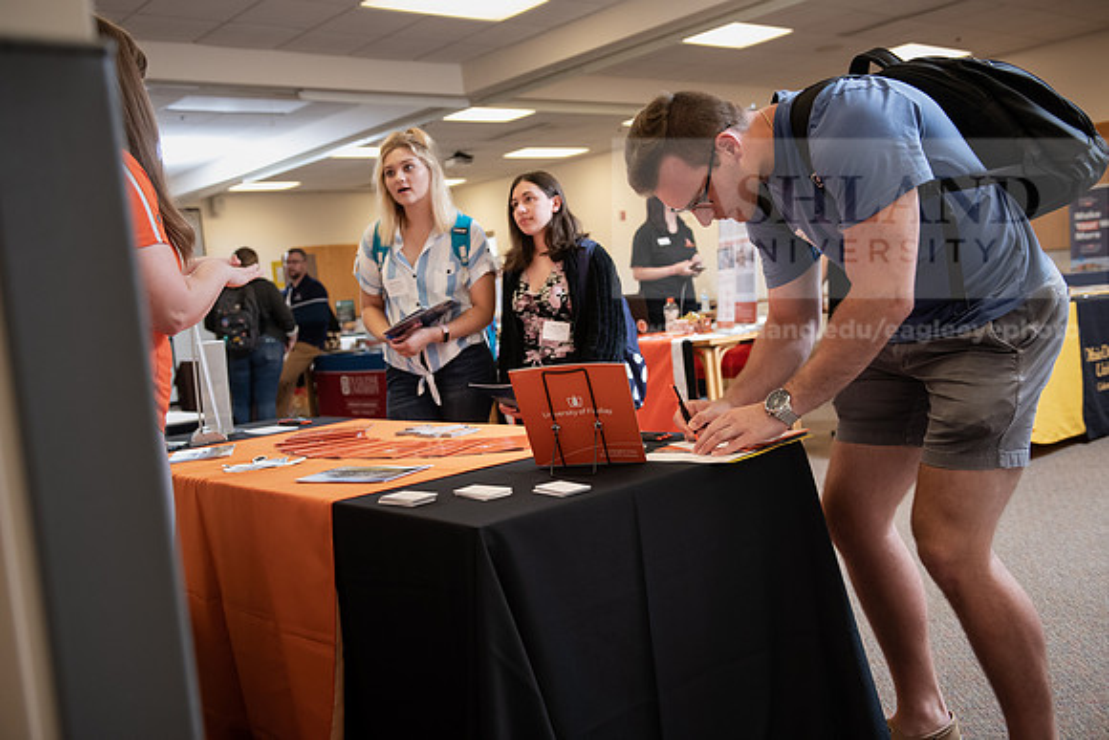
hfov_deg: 54.4
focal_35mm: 35
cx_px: 554
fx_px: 1078
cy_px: 370
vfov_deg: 37.9
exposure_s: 1/200
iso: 1250
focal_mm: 35
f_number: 3.5
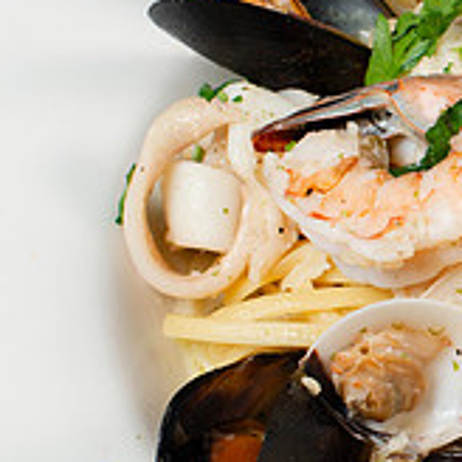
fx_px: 2507
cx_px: 688
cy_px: 272
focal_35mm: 166
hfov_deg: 10.2
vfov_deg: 10.5
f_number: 9
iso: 200
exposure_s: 1/200
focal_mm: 50
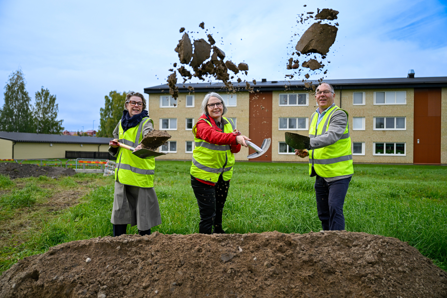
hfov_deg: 59.5
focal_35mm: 32
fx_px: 391
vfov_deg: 41.7
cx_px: 224
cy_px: 149
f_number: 2.8
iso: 400
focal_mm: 31.5
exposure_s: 1/4000
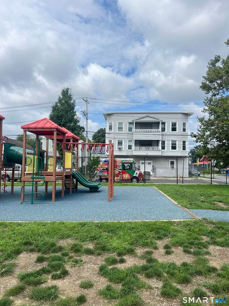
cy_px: 153
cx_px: 114
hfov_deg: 53.0
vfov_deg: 67.3
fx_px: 229
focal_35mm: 26
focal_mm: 5.7
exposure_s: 1/4444
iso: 50
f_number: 1.5
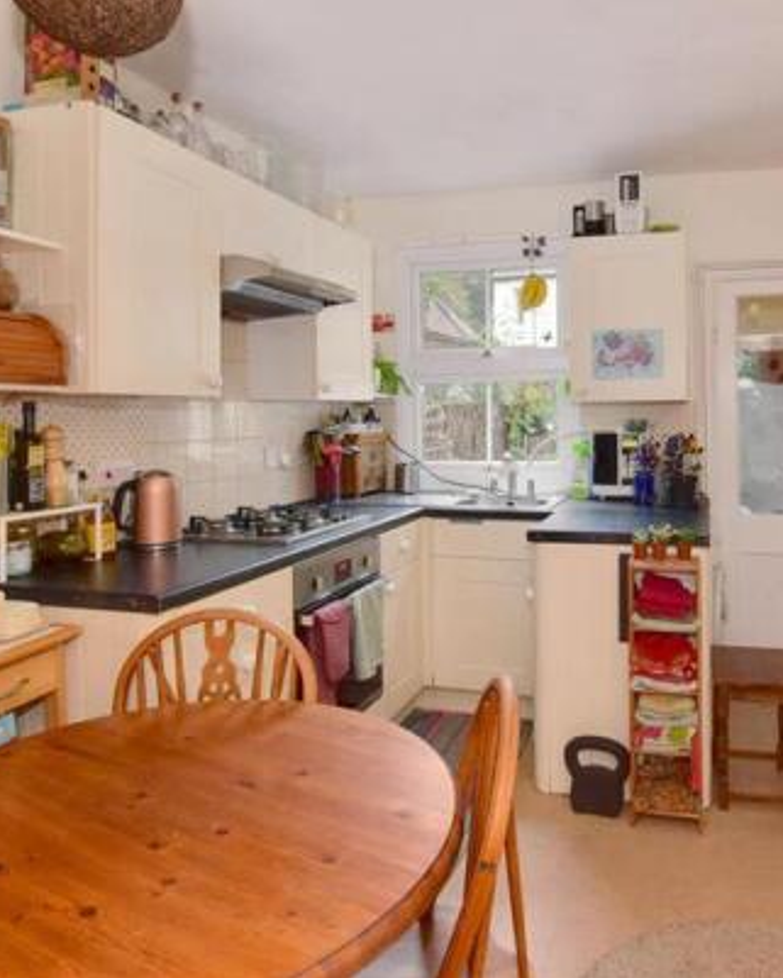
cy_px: 450
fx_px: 666
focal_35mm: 23
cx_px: 459
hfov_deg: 60.5
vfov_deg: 72.5
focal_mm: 10
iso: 400
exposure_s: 1/5
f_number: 11
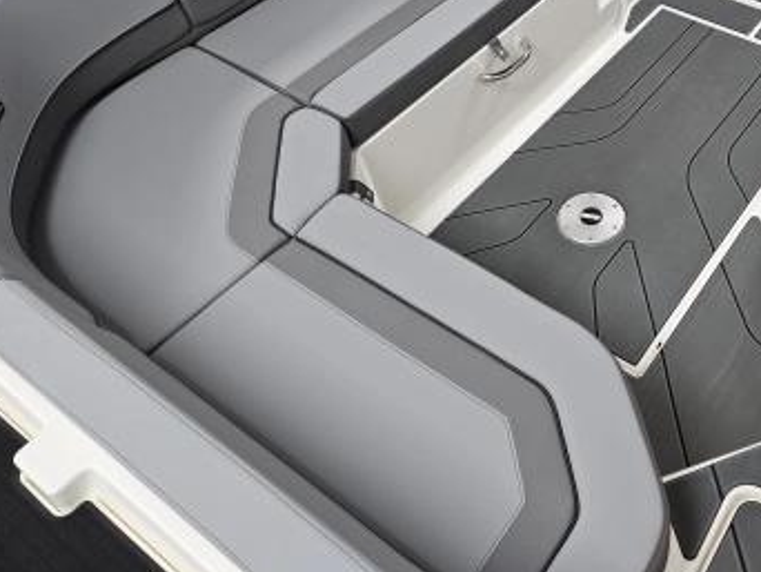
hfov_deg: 47.6
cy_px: 126
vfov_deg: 37.5
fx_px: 814
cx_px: 599
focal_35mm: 37
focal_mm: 5.4
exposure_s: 1/100
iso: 200
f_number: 1.8
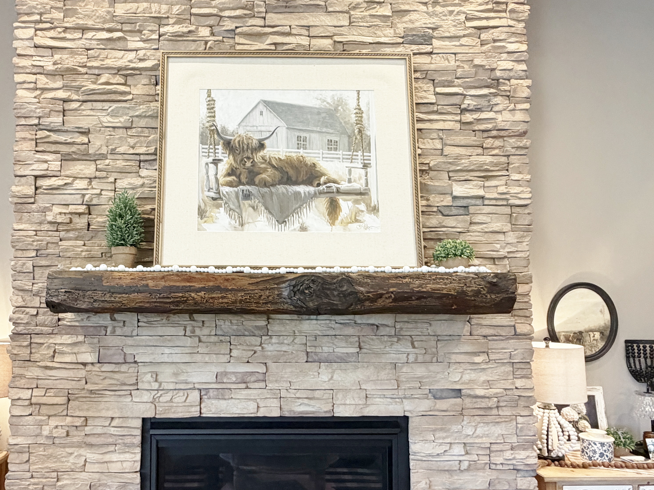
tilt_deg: +2.1
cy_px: 280
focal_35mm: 27
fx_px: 510
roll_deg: +0.5
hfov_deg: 64.4
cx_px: 247
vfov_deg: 51.2
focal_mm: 2.22
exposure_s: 1/60
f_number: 2.2
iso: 250
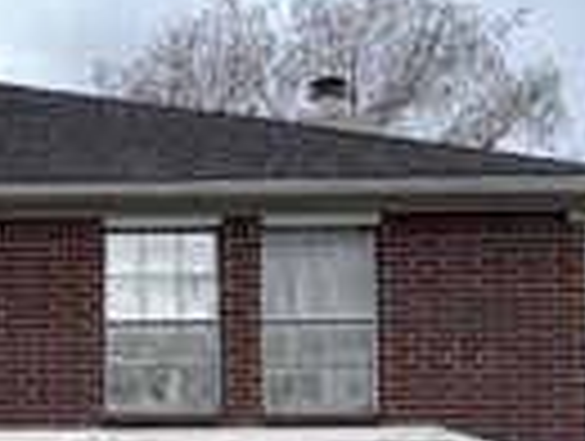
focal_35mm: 92
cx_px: -194
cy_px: 313
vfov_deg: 16.1
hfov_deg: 19.5
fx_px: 1558
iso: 100
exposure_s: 1/7937
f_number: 1.78
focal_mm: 6.76
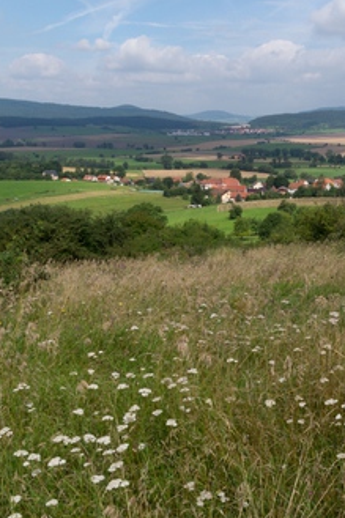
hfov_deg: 30.9
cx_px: 318
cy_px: 259
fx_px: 590
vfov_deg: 47.4
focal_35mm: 41
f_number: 14
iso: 100
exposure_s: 1/80
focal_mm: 18
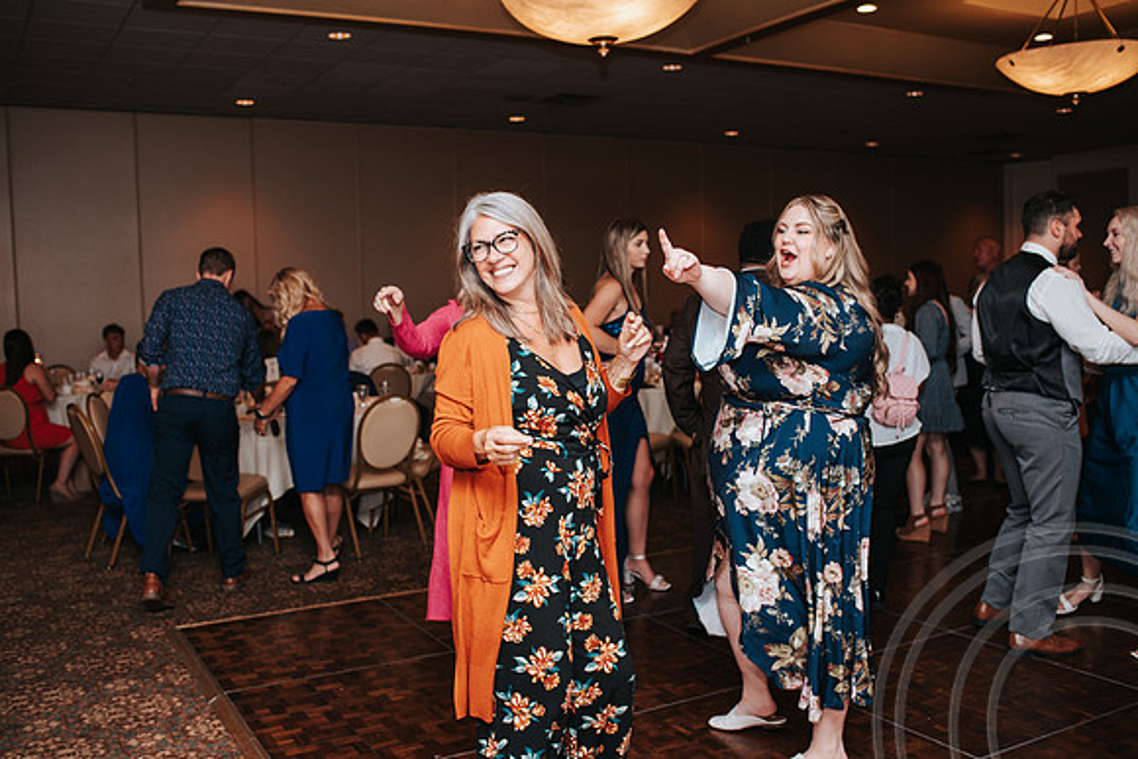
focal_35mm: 35
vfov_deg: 37.9
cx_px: 569
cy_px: 380
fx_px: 1107
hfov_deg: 54.4
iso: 1000
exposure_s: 1/160
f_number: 3.2
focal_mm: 35
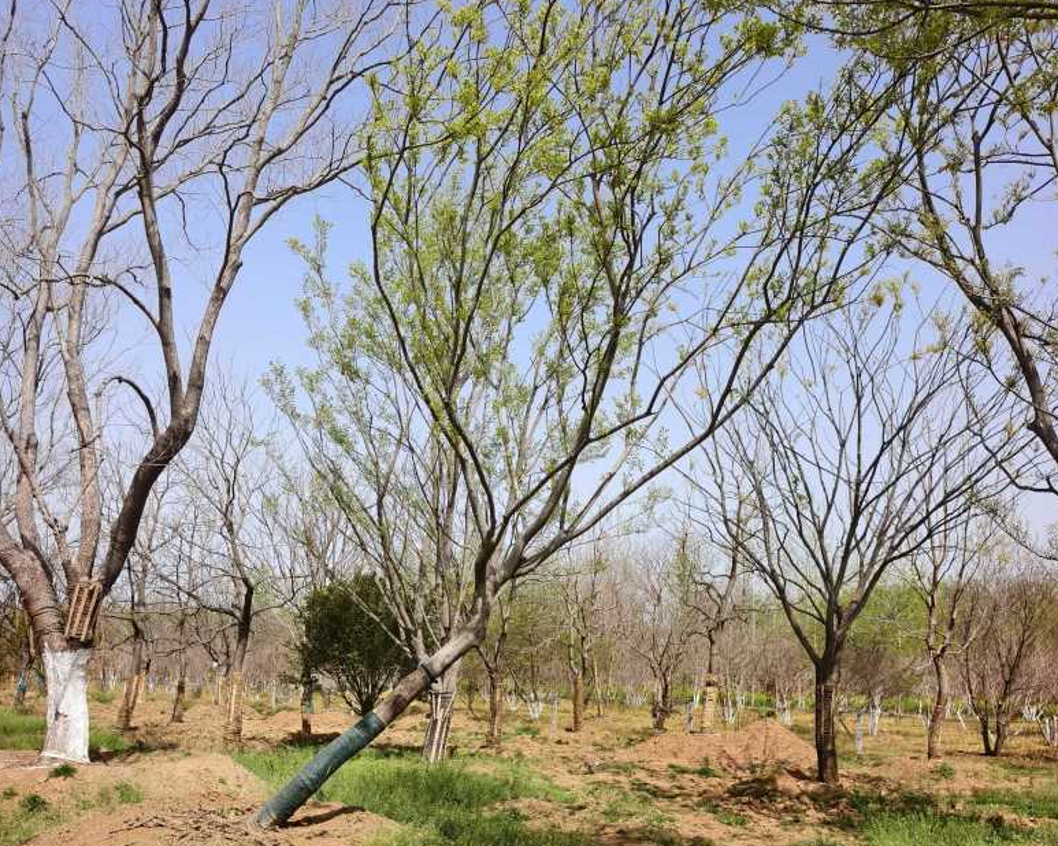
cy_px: 633
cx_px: 517
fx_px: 970
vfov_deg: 45.5
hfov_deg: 57.2
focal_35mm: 31
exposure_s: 1/1667
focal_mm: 5.6
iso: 72
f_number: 1.57
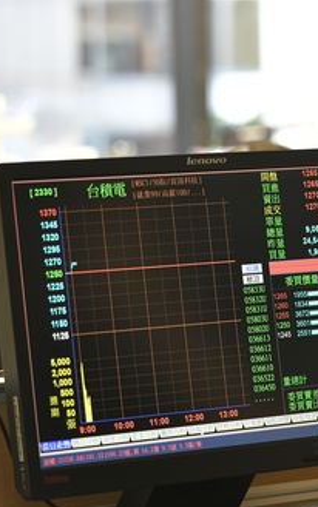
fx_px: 2784
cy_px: 255
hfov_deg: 6.5
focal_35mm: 201
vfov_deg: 10.4
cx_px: 340
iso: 1600
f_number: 5.6
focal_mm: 130
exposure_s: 1/40
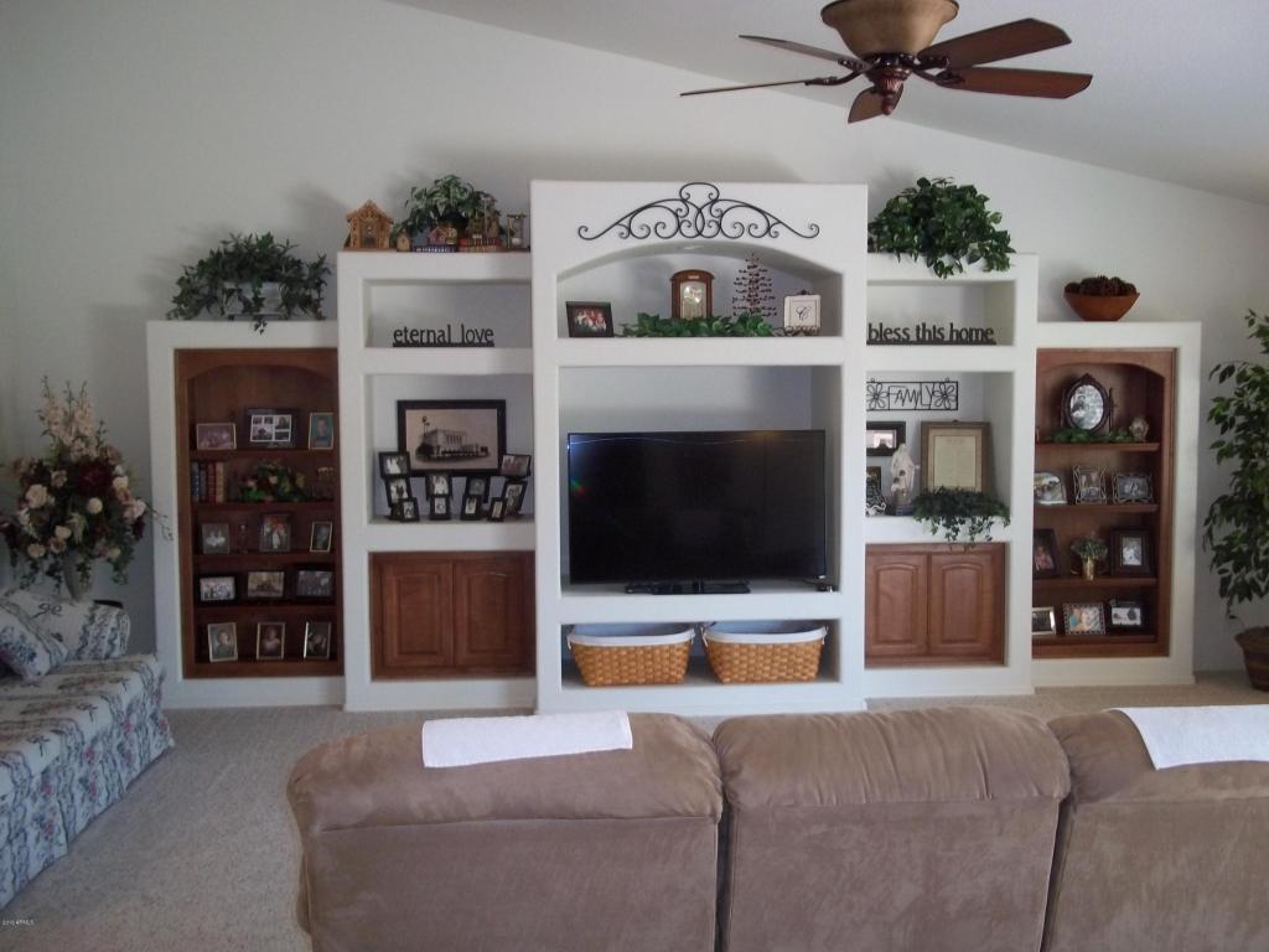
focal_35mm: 36
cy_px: 476
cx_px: 634
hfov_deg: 51.4
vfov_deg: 39.7
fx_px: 1320
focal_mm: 6.5
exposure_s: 1/30
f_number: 3.1
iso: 160
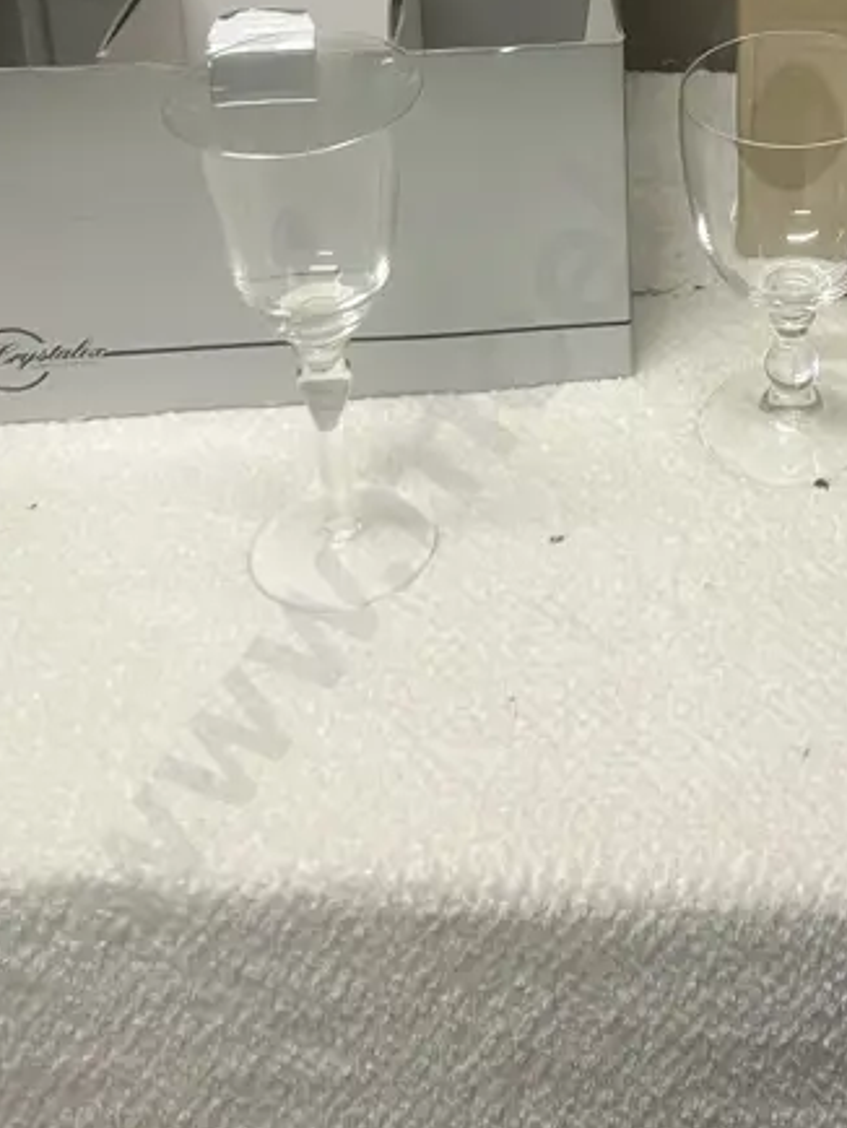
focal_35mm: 66
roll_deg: -1.4
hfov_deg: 21.3
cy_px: -140
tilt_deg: -21.4
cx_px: 894
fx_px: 2151
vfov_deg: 26.8
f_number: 1.8
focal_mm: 3.99
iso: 50
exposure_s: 1/50
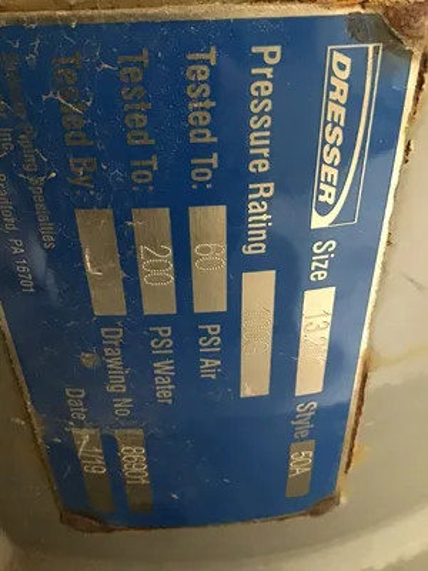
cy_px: 286
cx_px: 214
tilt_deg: -34.5
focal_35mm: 31
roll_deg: +0.7
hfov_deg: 45.4
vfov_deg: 58.4
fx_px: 511
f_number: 2.4
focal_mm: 3.3
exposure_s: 1/15
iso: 500
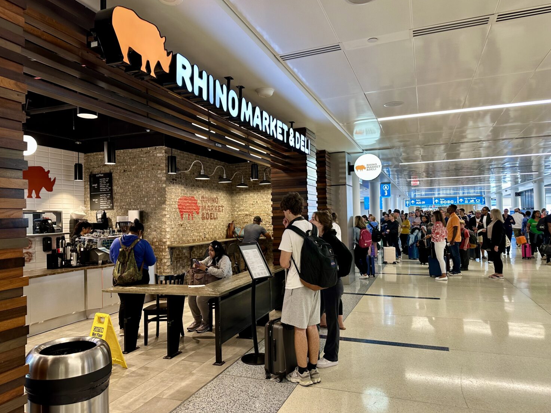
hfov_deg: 69.4
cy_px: 211
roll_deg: +1.1
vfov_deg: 54.9
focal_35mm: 25
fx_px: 398
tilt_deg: +1.8
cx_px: 269
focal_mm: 6.86
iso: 160
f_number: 1.78
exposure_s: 1/60
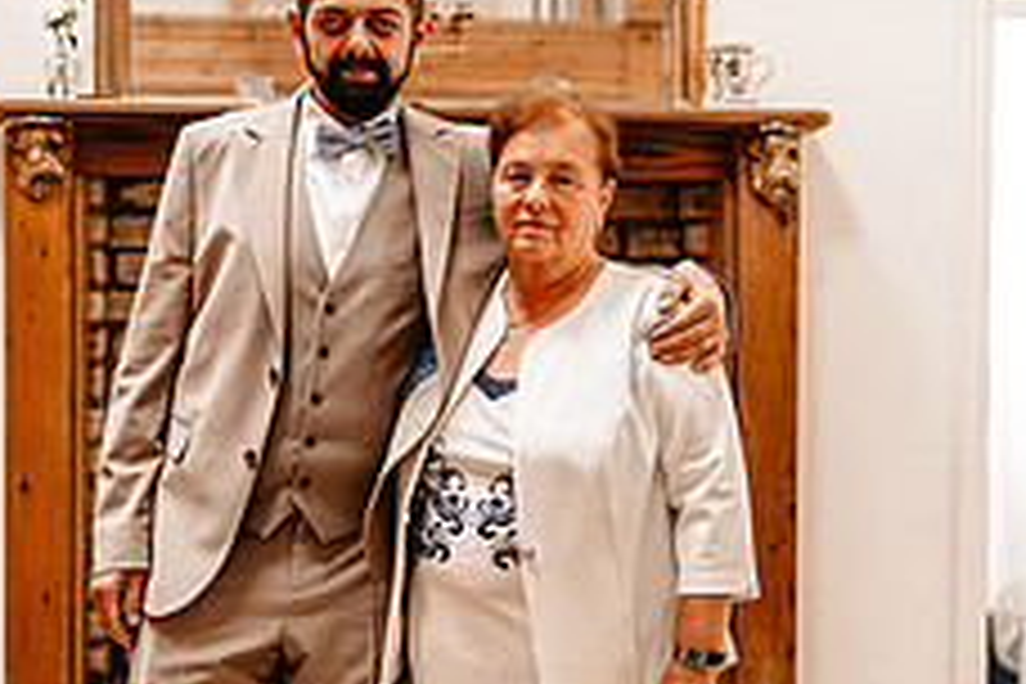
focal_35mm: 69
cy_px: 405
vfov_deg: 19.7
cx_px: 464
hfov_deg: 29.2
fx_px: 1966
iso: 200
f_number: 1.4
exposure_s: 1/200
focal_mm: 35
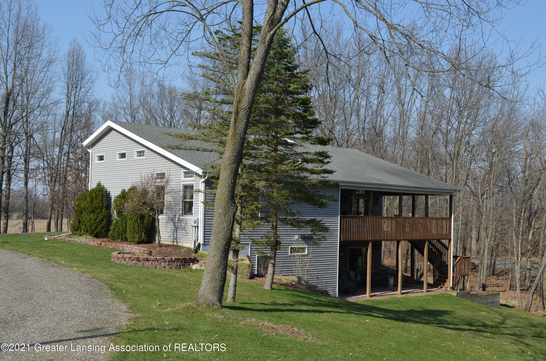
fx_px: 658
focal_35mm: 44
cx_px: 273
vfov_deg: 30.7
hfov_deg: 45.0
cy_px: 180
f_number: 8
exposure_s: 1/250
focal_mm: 29
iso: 110
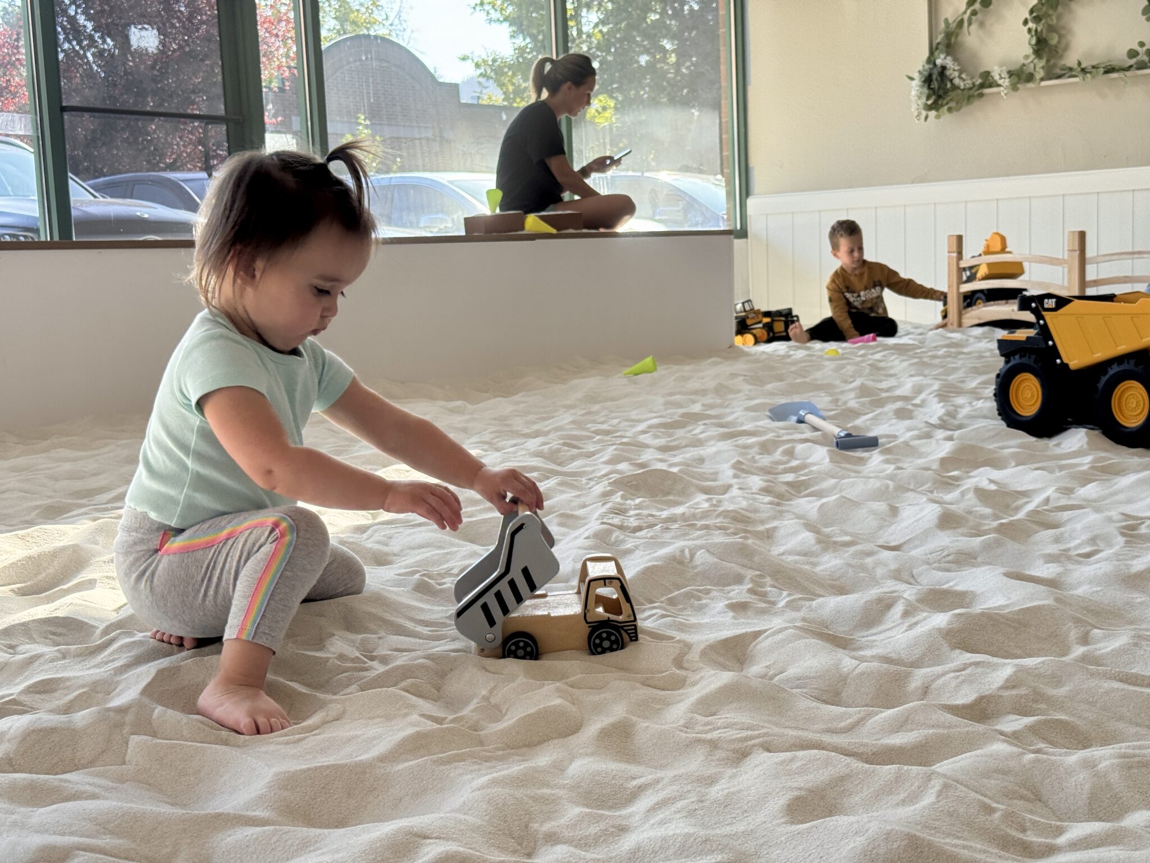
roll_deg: +2.4
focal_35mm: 48
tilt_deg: -6.5
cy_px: 432
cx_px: 575
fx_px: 1595
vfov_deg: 30.3
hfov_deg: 39.7
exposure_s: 1/320
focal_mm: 6.76
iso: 64
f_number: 1.78
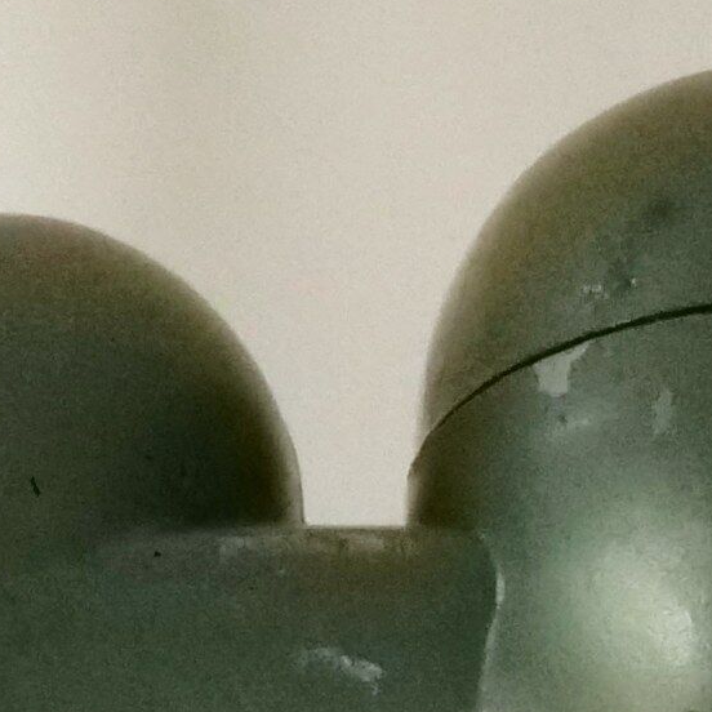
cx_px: -197
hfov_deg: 7.0
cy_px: 1126
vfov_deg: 6.9
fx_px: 5794
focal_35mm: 249
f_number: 3.7
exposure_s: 1/6400
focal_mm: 15
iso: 3200
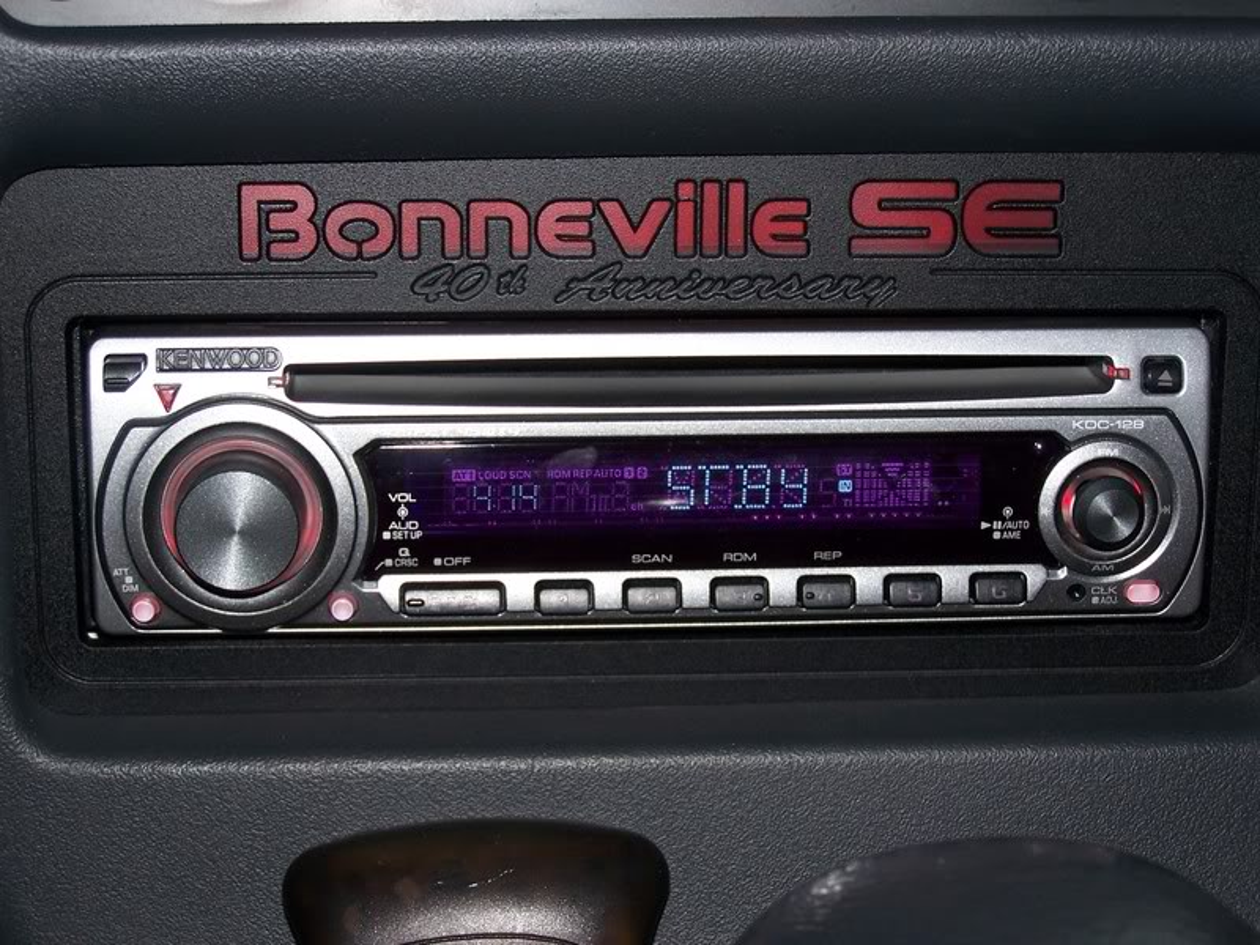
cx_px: 630
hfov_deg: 26.0
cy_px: 472
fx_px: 2730
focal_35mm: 75
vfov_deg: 19.6
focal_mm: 12.4
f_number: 3.2
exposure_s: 1/80
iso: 80
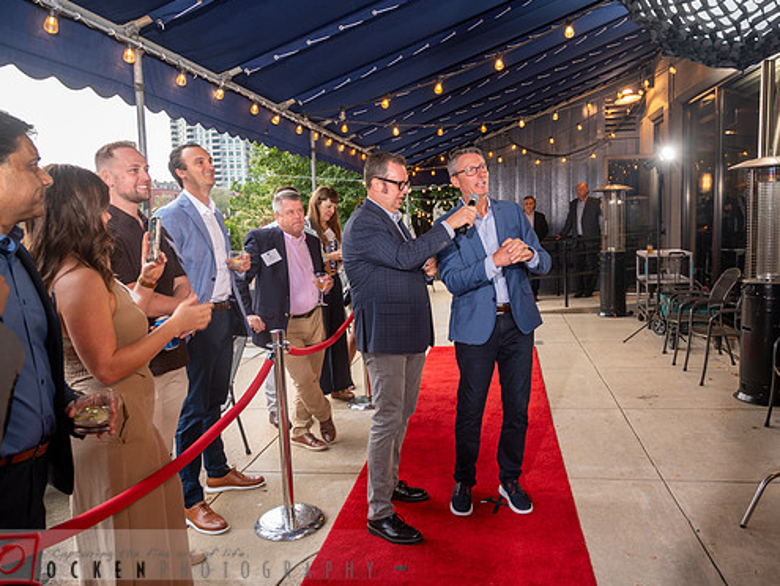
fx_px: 609
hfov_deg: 65.1
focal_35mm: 27
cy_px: 287
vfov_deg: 51.4
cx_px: 429
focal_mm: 24
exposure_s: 1/125
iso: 800
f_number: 4
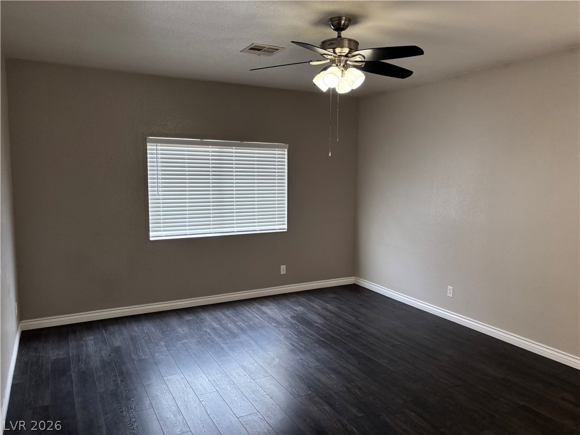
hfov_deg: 67.3
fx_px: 436
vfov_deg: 53.1
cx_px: 290
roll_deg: +0.1
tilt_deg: -6.1
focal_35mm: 26
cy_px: 218
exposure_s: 1/121
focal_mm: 5.96
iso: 80
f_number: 1.6
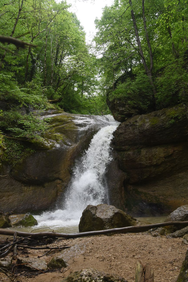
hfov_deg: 42.3
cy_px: 141
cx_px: 94
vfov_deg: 60.3
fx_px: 243
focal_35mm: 31
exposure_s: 1/500
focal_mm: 31
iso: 800
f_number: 7.1
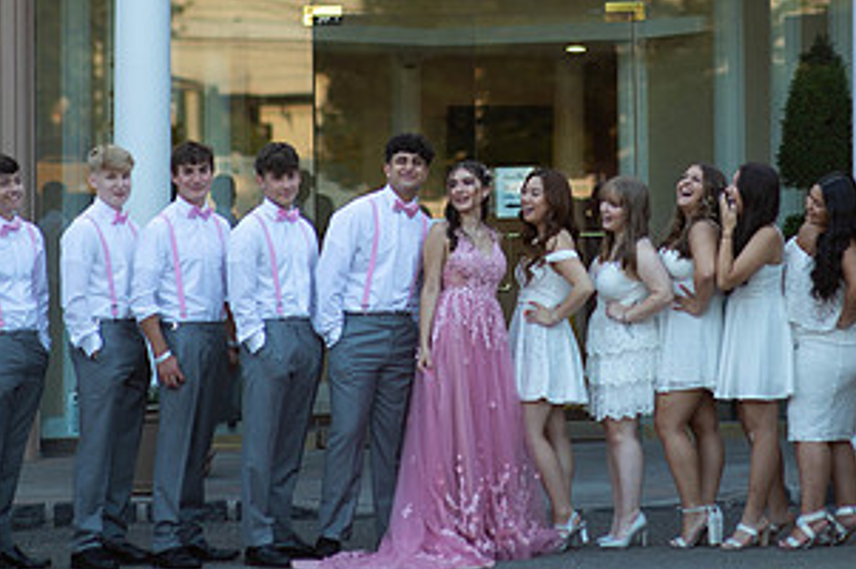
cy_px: 48
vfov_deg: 8.3
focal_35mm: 164
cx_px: 543
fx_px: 3895
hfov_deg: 12.5
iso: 250
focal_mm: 85
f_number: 2
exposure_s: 1/1000
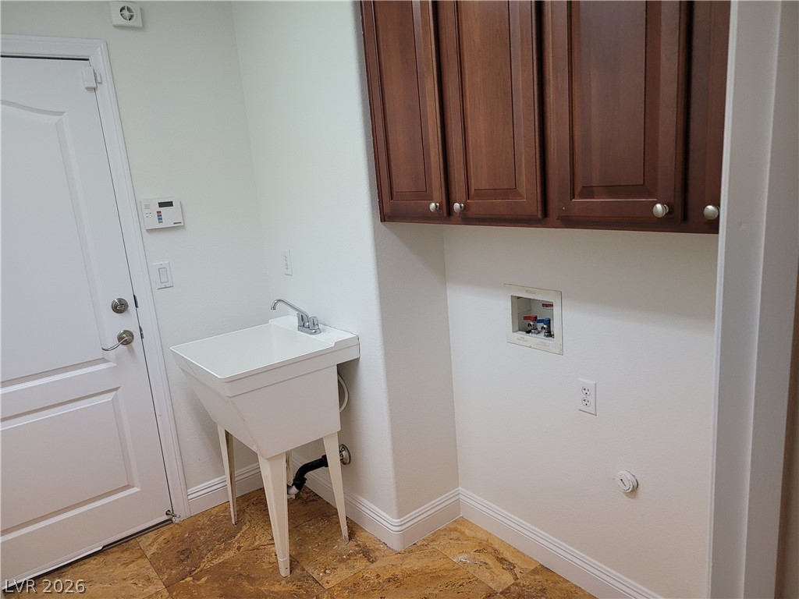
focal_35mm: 26
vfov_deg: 53.1
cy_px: 300
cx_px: 400
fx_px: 600
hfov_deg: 67.3
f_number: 1.8
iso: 250
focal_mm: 5.4
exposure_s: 1/120
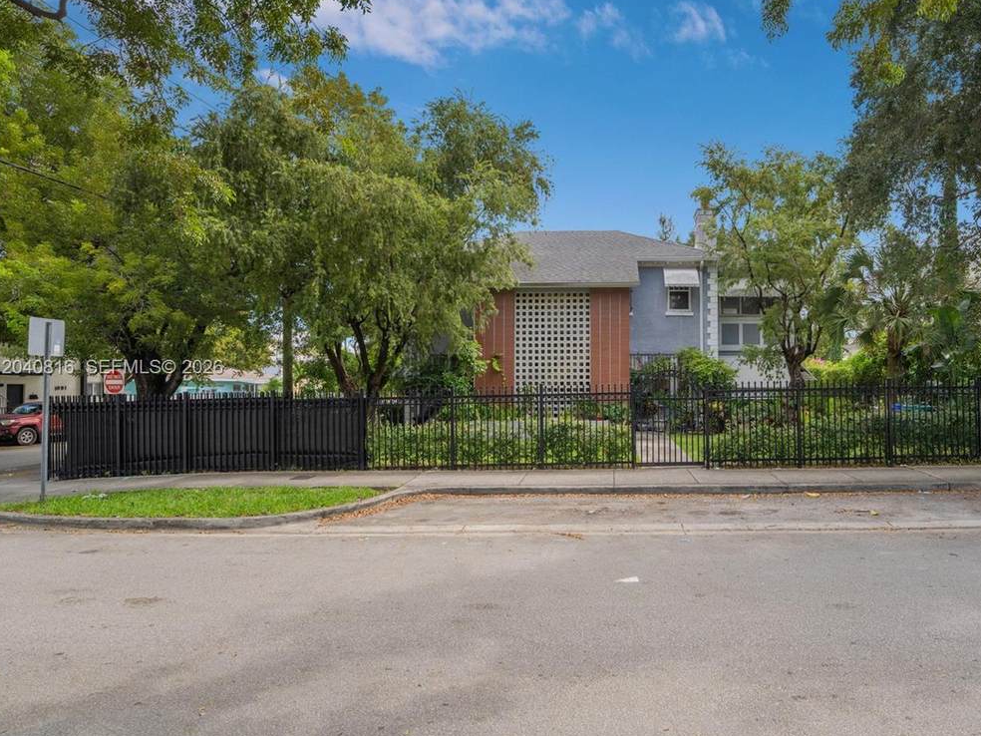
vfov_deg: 66.0
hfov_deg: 80.2
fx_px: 567
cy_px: 368
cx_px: 613
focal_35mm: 20
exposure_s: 1/160
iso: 100
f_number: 8
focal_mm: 16
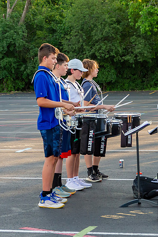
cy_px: 92
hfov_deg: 8.8
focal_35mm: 155
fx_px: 1025
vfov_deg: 13.2
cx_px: 78
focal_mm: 70
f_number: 6.3
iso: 1250
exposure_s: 1/1000
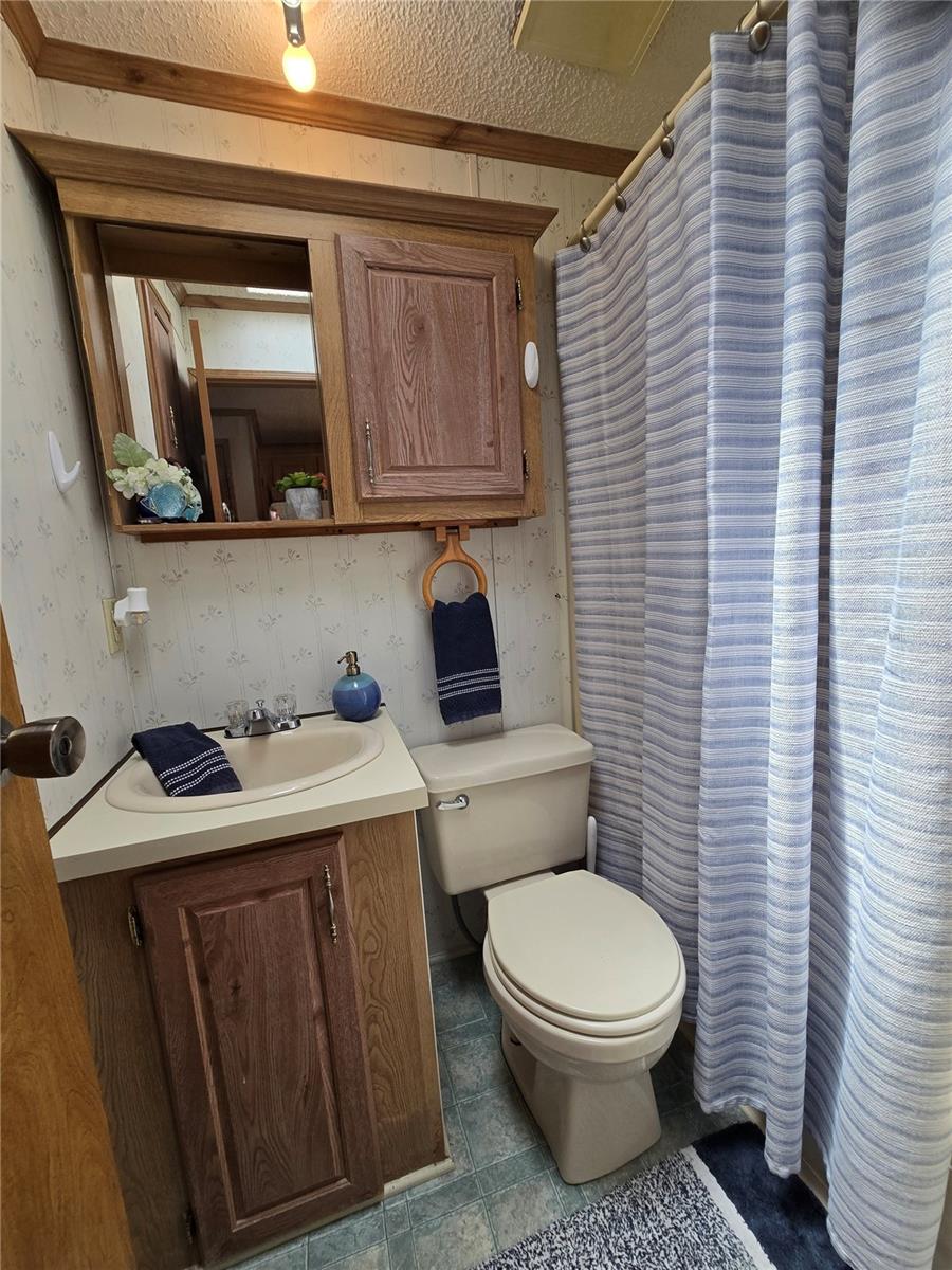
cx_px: 476
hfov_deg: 89.9
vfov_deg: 106.2
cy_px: 635
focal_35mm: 13
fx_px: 477
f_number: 2.2
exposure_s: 1/133
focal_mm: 2.2
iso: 50
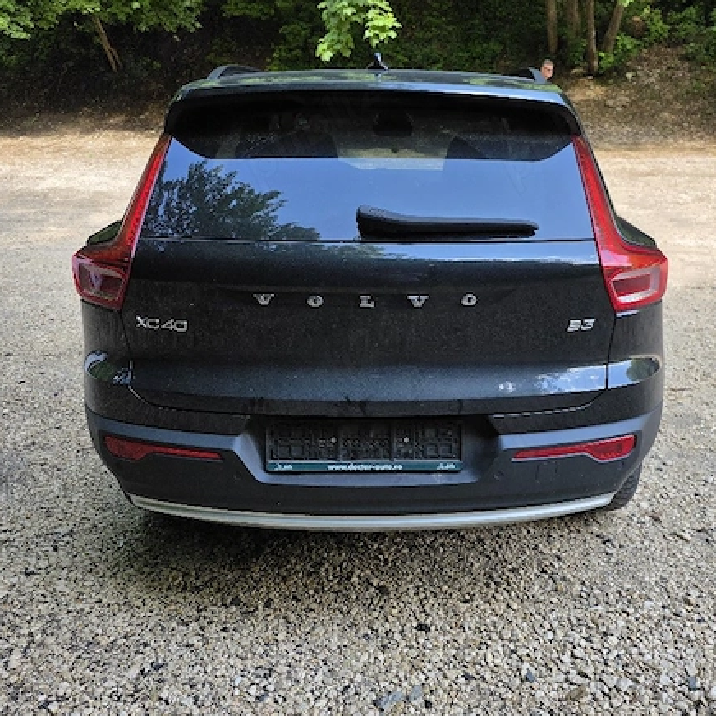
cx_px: 417
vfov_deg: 57.3
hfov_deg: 57.0
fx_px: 655
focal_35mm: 28
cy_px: 366
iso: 50
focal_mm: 6.3
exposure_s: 1/370
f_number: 1.7
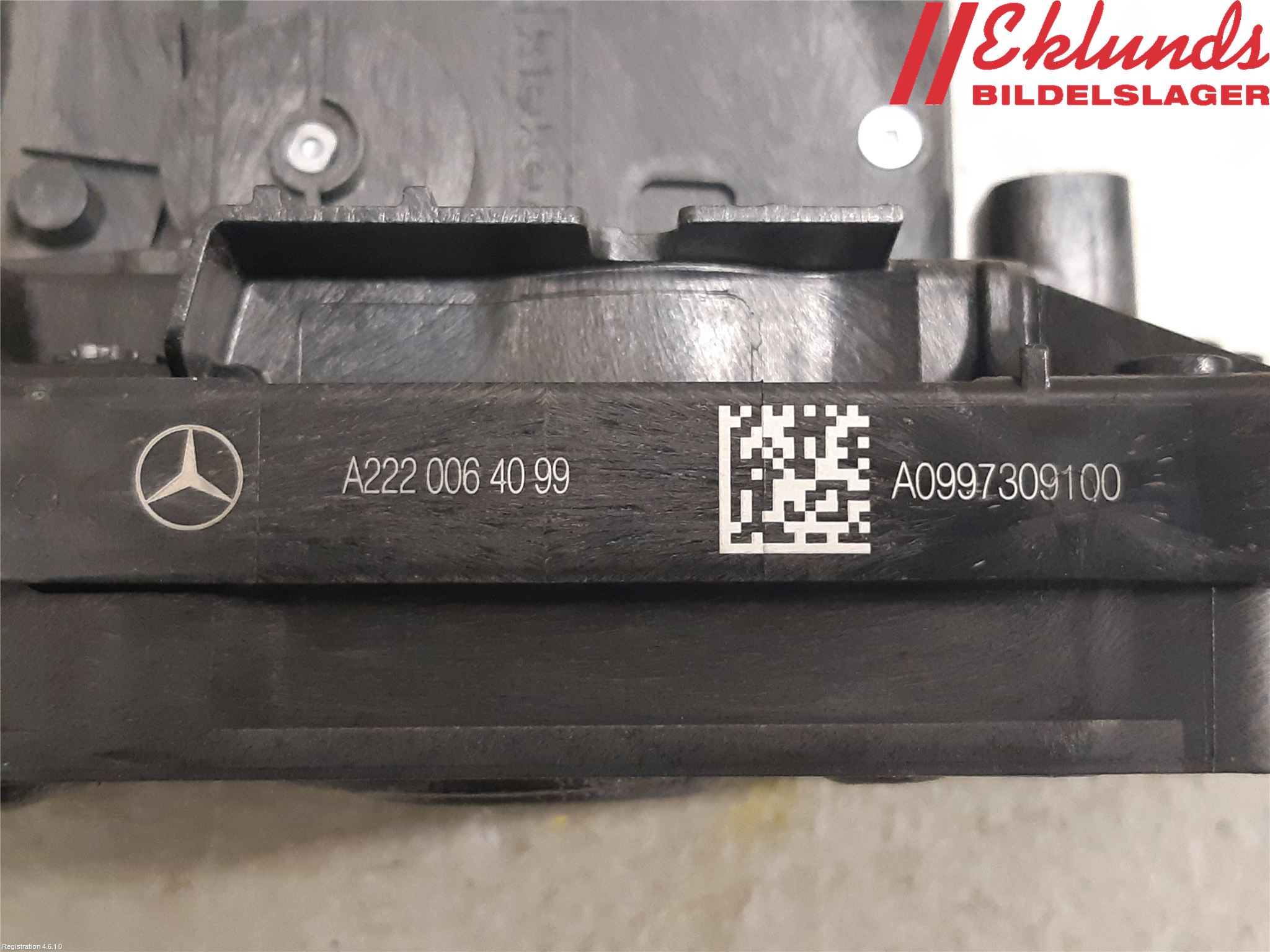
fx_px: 954
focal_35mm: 26
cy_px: 476
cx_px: 635
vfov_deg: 53.1
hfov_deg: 67.3
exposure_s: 1/25
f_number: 1.7
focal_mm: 3.93
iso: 320
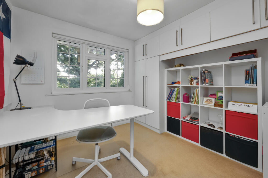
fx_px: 104
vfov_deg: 81.1
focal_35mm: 14
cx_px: 134
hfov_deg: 104.3
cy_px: 89
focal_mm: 14
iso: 400
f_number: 11
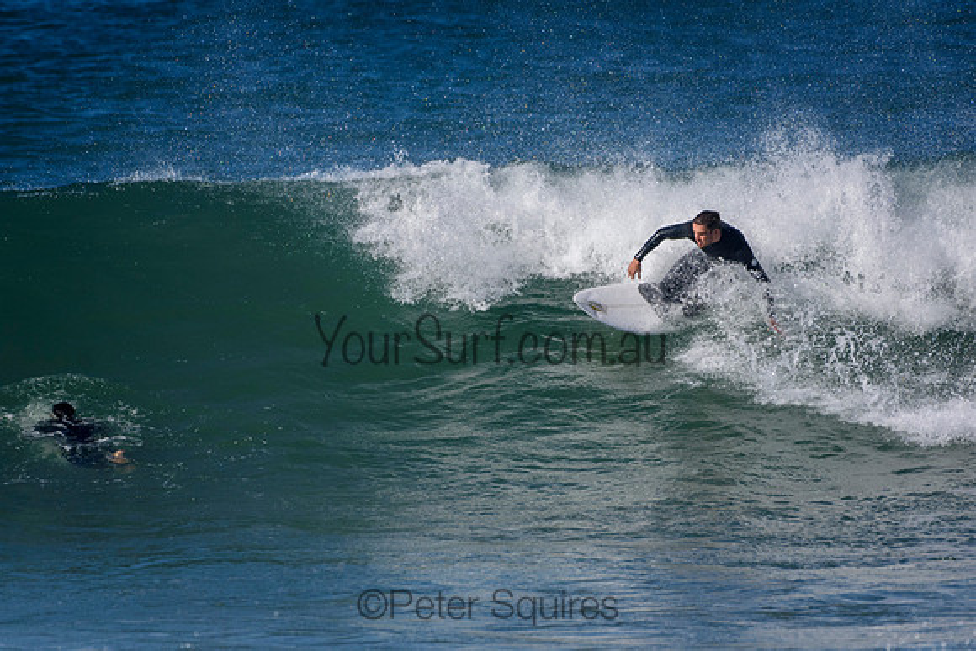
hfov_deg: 2.7
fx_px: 20340
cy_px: 326
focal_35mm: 750
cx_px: 488
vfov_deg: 1.8
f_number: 5.6
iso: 400
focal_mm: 500
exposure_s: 1/4000
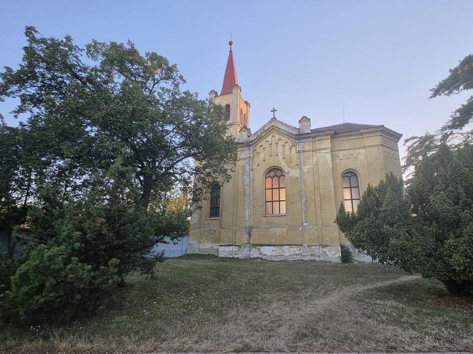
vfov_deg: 81.5
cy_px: 193
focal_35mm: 15
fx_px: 205
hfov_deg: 97.9
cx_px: 258
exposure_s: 1/120
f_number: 1.9
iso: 25
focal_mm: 2.2
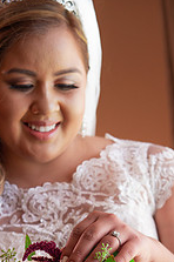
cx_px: 83
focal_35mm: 121
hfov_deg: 11.3
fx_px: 880
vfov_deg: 16.6
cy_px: 261
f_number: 5.6
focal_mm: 60
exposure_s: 1/60
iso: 400
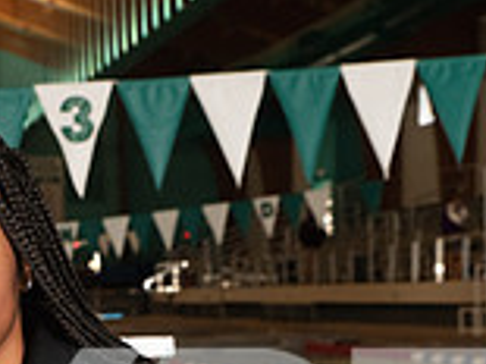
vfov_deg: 10.4
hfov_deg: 14.7
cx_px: 103
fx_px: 1880
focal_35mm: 134
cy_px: 668
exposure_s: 1/250
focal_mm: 48
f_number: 7.1
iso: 800
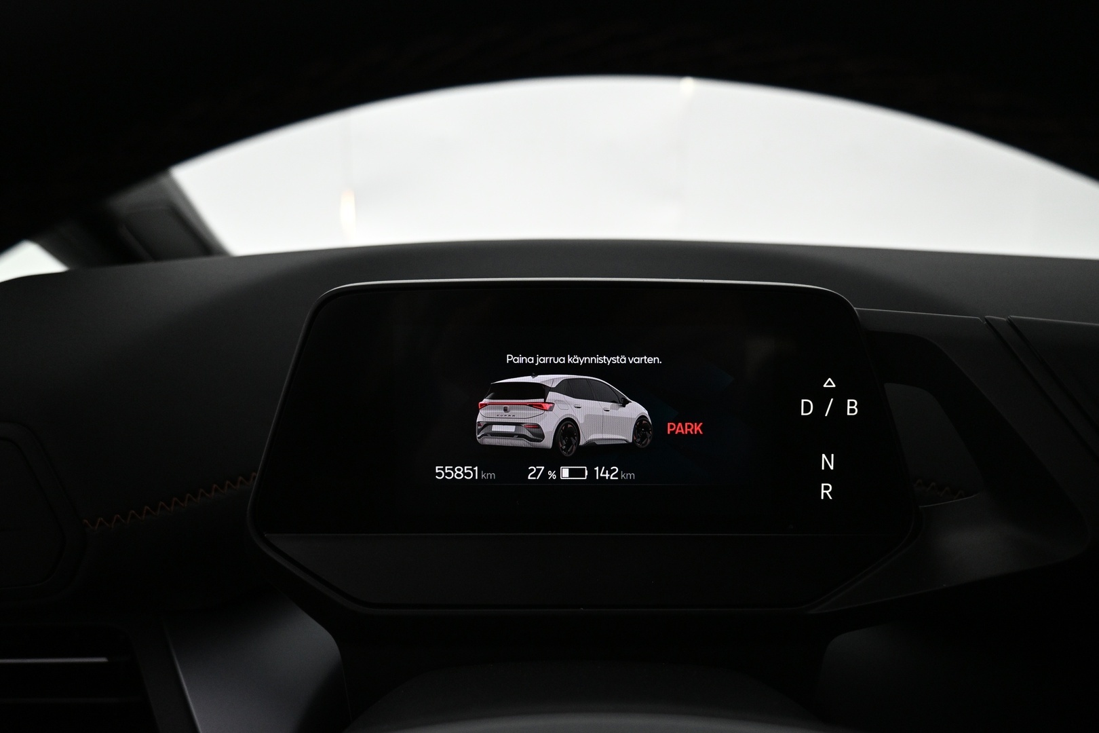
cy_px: 366
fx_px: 733
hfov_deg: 73.7
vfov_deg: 53.1
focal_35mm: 24
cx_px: 550
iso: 1600
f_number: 3.5
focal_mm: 16
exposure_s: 1/80
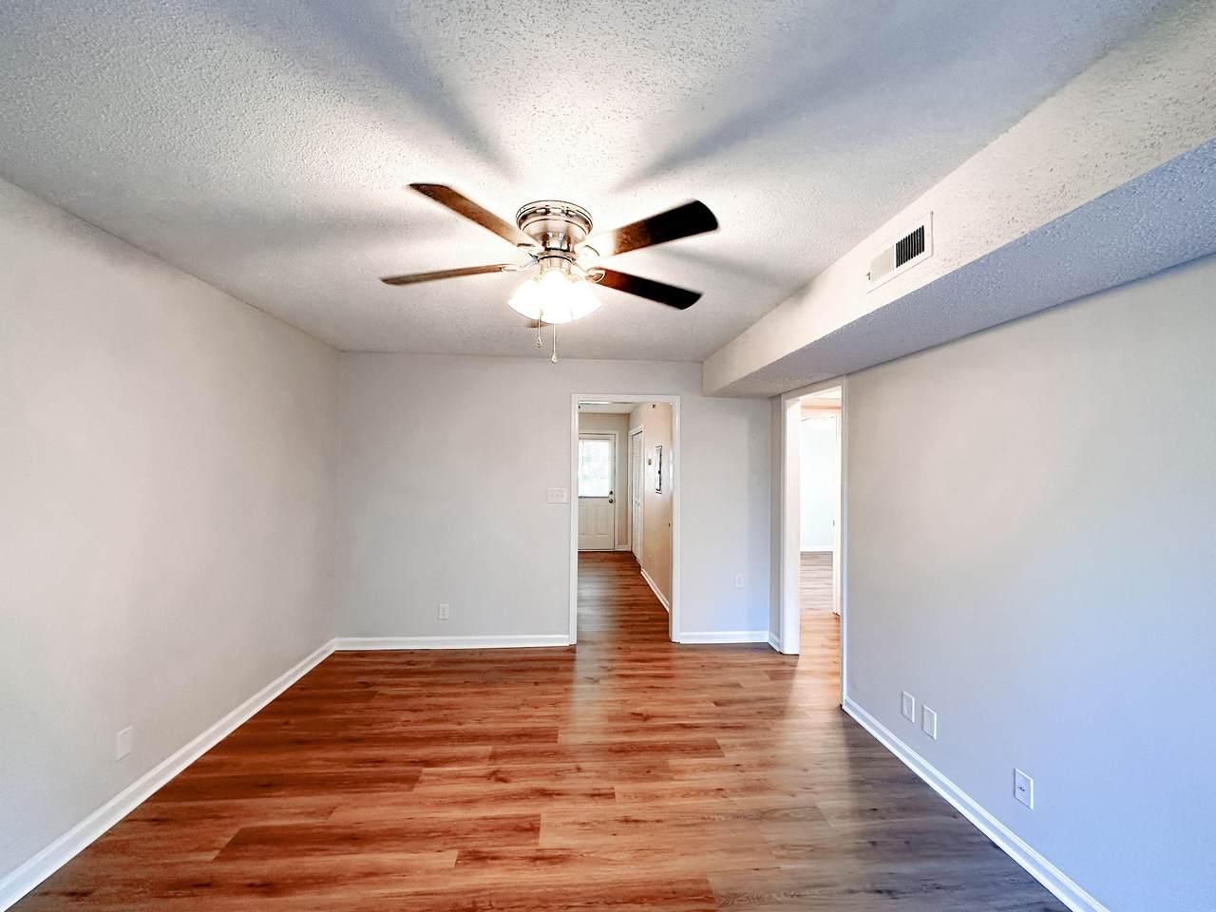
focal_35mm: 14
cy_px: 456
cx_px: 608
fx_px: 492
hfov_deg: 102.1
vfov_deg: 85.7
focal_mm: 2.22
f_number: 2.2
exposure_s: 1/60
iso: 160
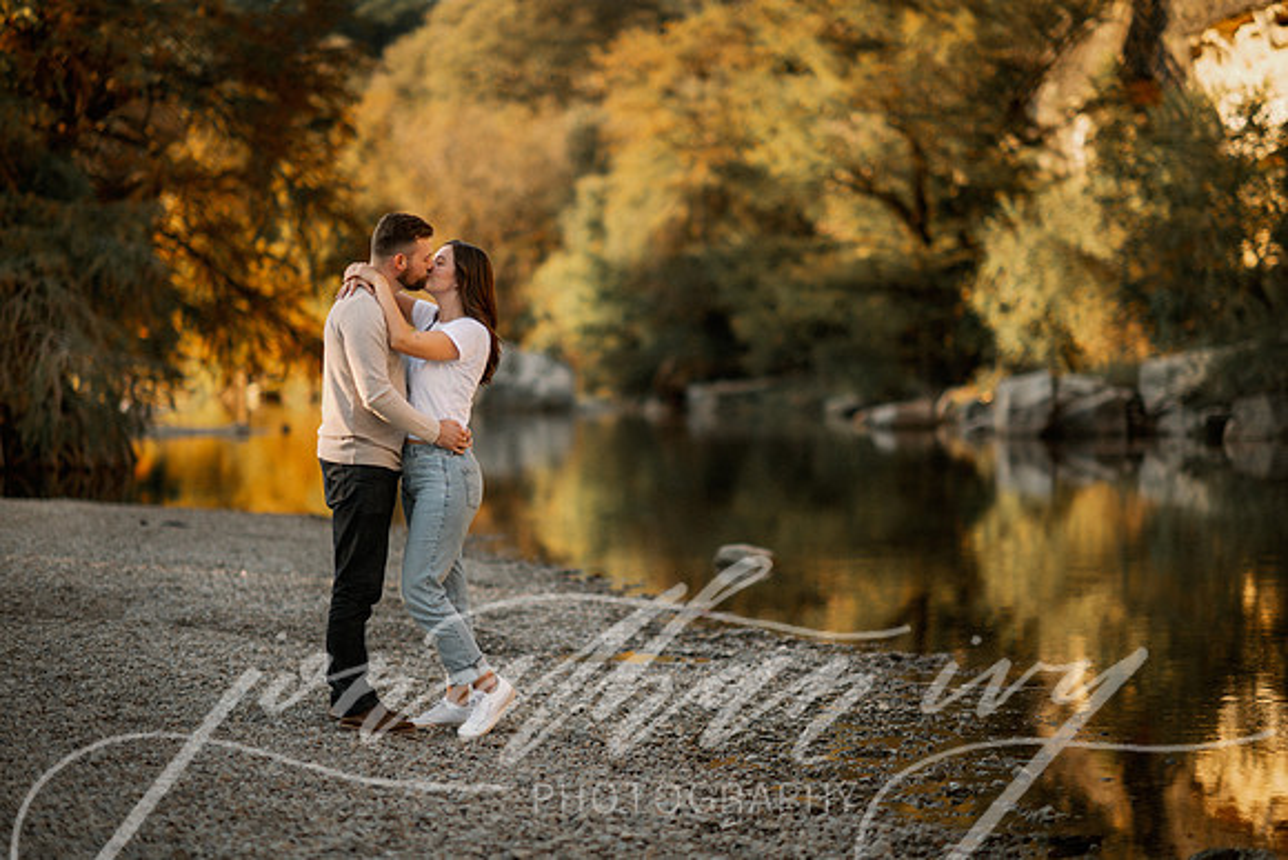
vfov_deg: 16.1
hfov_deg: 23.9
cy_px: 430
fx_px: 3042
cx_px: 644
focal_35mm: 85
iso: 64
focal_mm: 85
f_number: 1.4
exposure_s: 1/500
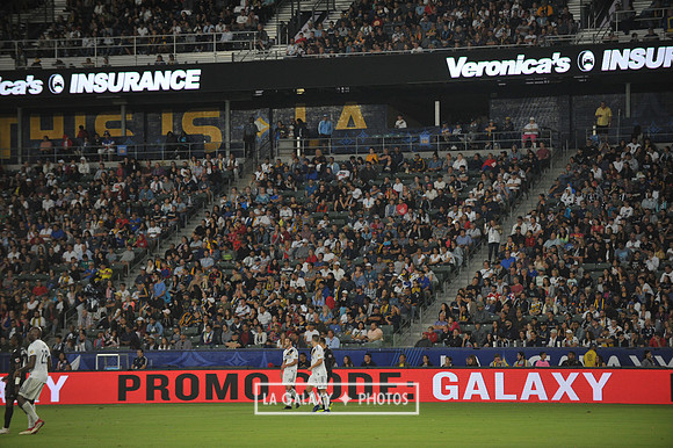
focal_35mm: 155
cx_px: 336
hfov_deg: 13.3
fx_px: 2896
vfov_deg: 8.8
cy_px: 224
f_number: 2.8
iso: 1250
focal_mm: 155
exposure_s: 1/1000
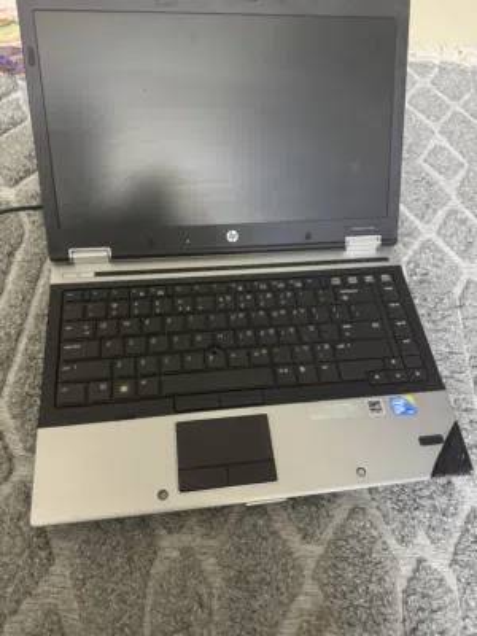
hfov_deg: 56.8
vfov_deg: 71.6
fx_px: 441
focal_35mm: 24
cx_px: 238
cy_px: 318
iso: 1000
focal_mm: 6.76
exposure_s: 1/40
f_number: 1.78
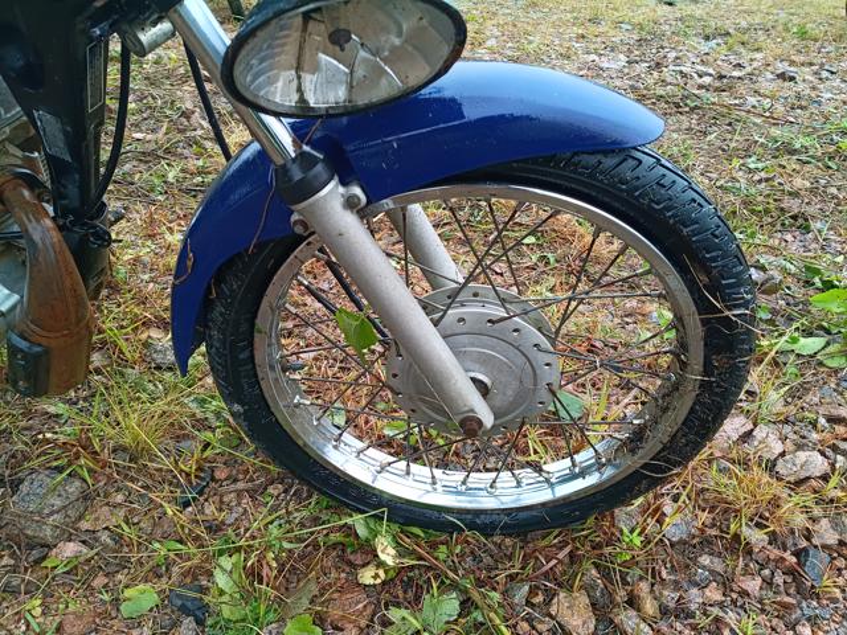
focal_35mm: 26
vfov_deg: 53.1
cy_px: 318
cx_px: 424
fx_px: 636
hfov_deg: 67.3
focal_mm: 4.81
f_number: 1.8
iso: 143
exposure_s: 1/161
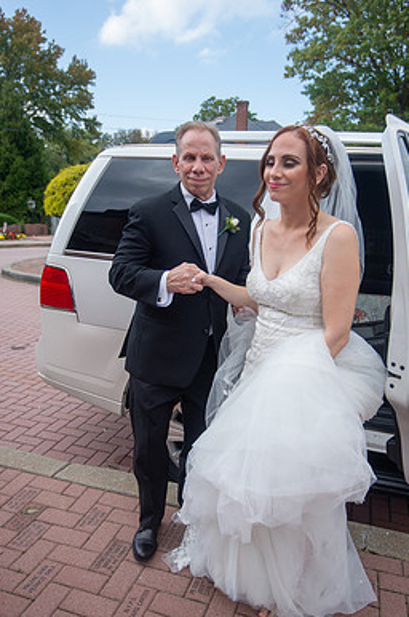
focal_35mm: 28
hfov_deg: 46.2
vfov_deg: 65.5
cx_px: 212
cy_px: 331
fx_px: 479
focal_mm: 24
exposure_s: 1/1250
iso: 400
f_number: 4
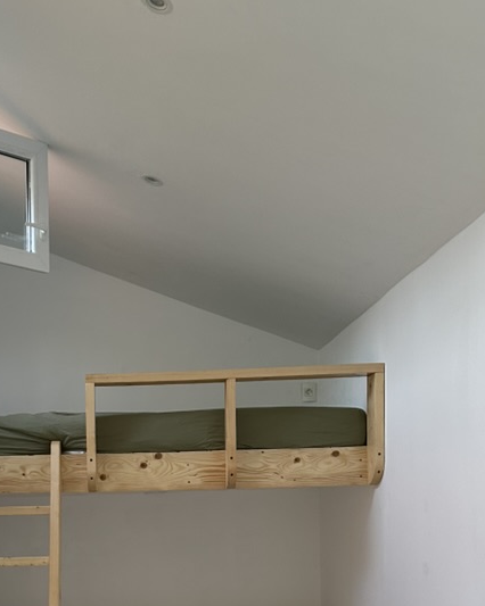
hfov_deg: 32.5
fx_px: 808
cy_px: 526
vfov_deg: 38.8
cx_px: 94
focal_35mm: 45
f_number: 1.78
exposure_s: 1/64
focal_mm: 6.86
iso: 250
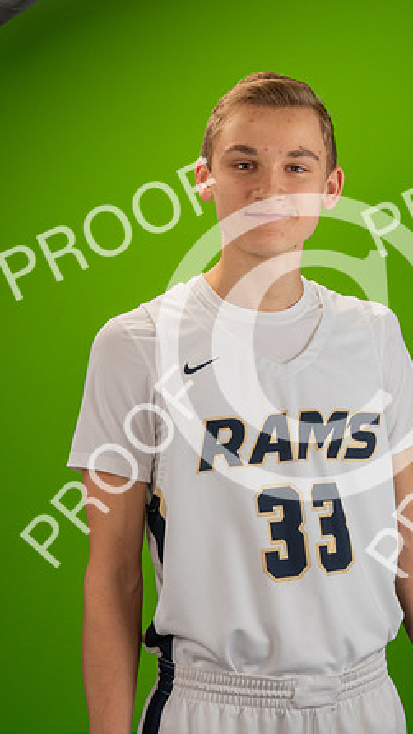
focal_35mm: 70
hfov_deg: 17.2
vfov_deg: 30.1
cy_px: 348
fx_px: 1362
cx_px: 277
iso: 800
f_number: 20
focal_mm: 42
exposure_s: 1/60
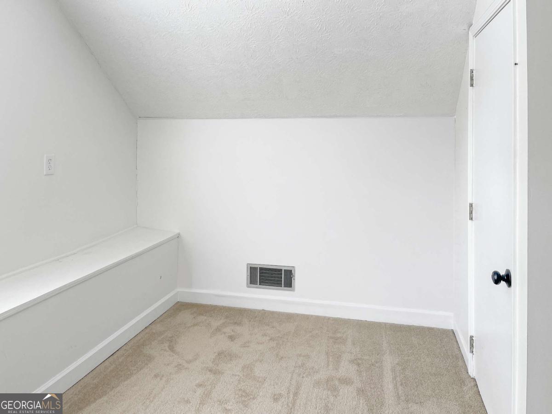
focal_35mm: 25
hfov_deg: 69.4
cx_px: 276
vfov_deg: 54.9
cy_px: 207
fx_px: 399
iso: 80
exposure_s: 1/120
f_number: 1.6
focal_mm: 5.1
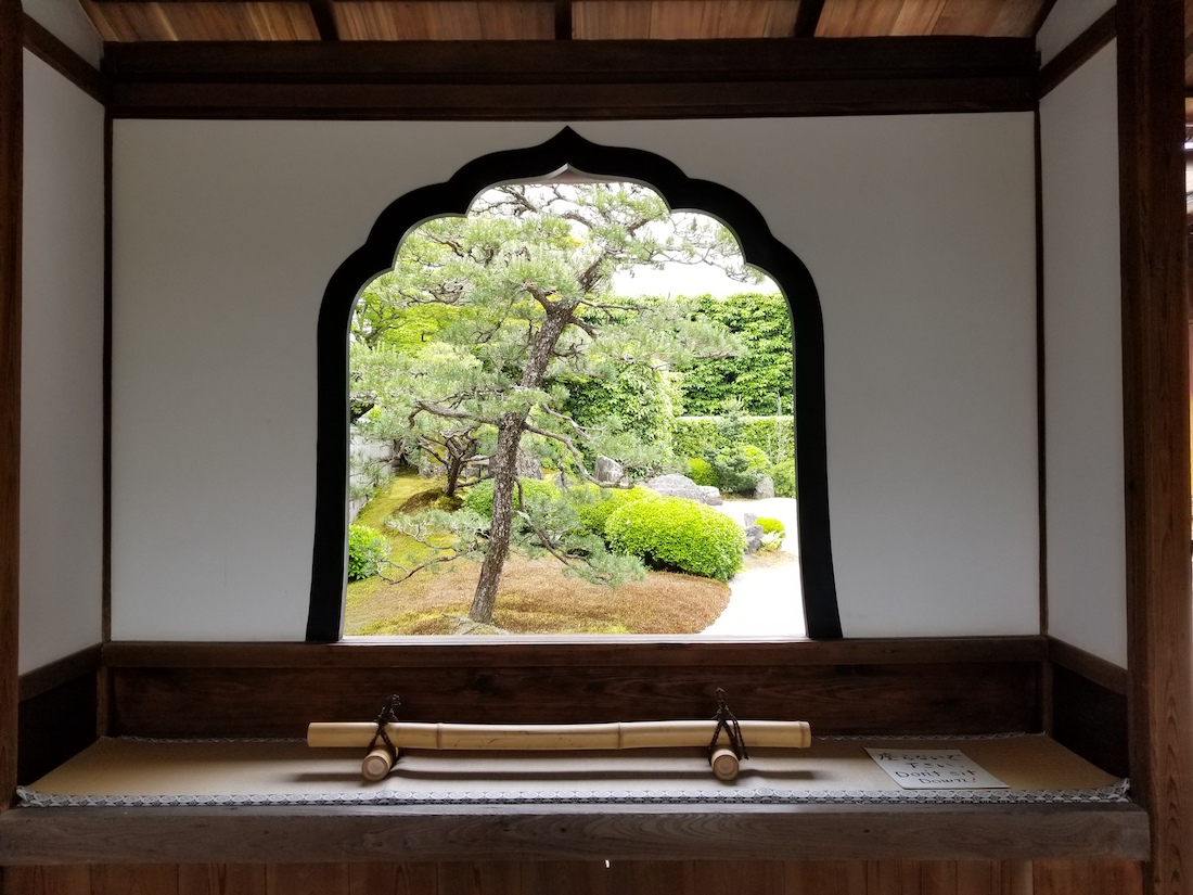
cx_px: 596
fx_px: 896
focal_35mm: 26
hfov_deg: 67.3
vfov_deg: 53.1
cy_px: 448
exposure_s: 1/213
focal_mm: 4.25
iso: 50
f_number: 1.7
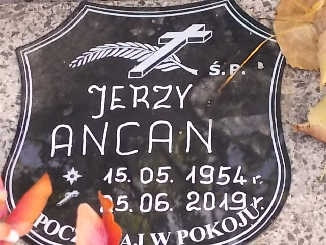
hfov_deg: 15.2
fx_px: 1224
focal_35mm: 130
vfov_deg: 11.4
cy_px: 122
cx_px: 163
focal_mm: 23
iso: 200
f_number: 6.5
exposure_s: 1/60
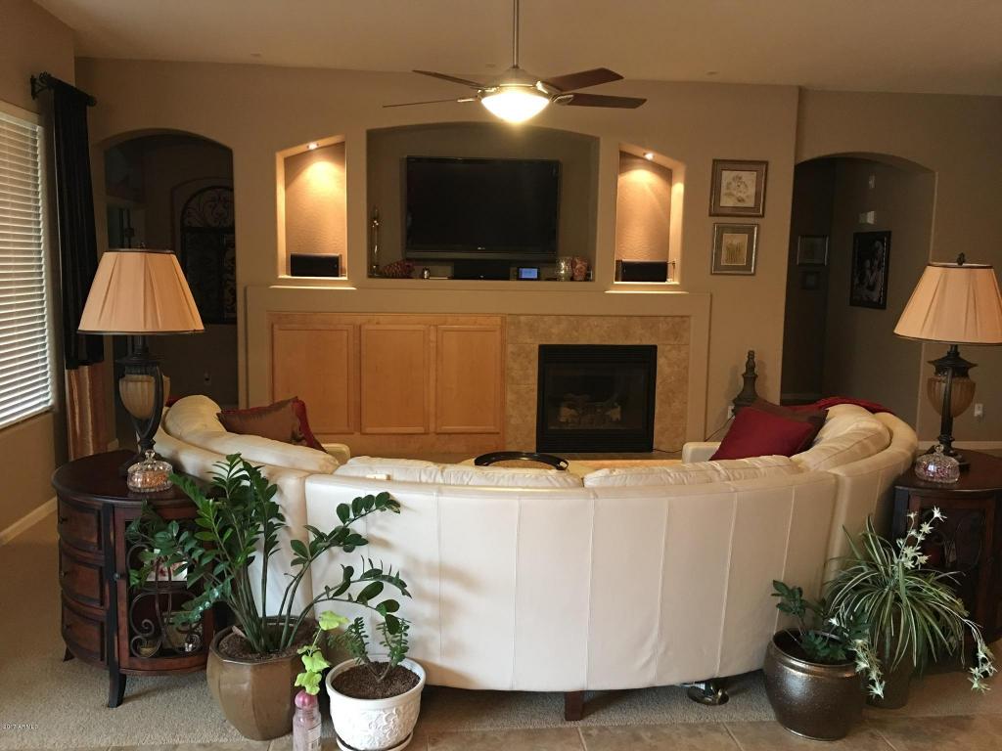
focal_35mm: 29
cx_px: 501
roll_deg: -1.4
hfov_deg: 61.7
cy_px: 376
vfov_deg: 48.2
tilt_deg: -6.6
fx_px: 839
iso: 100
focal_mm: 4.15
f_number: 2.2
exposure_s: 1/10
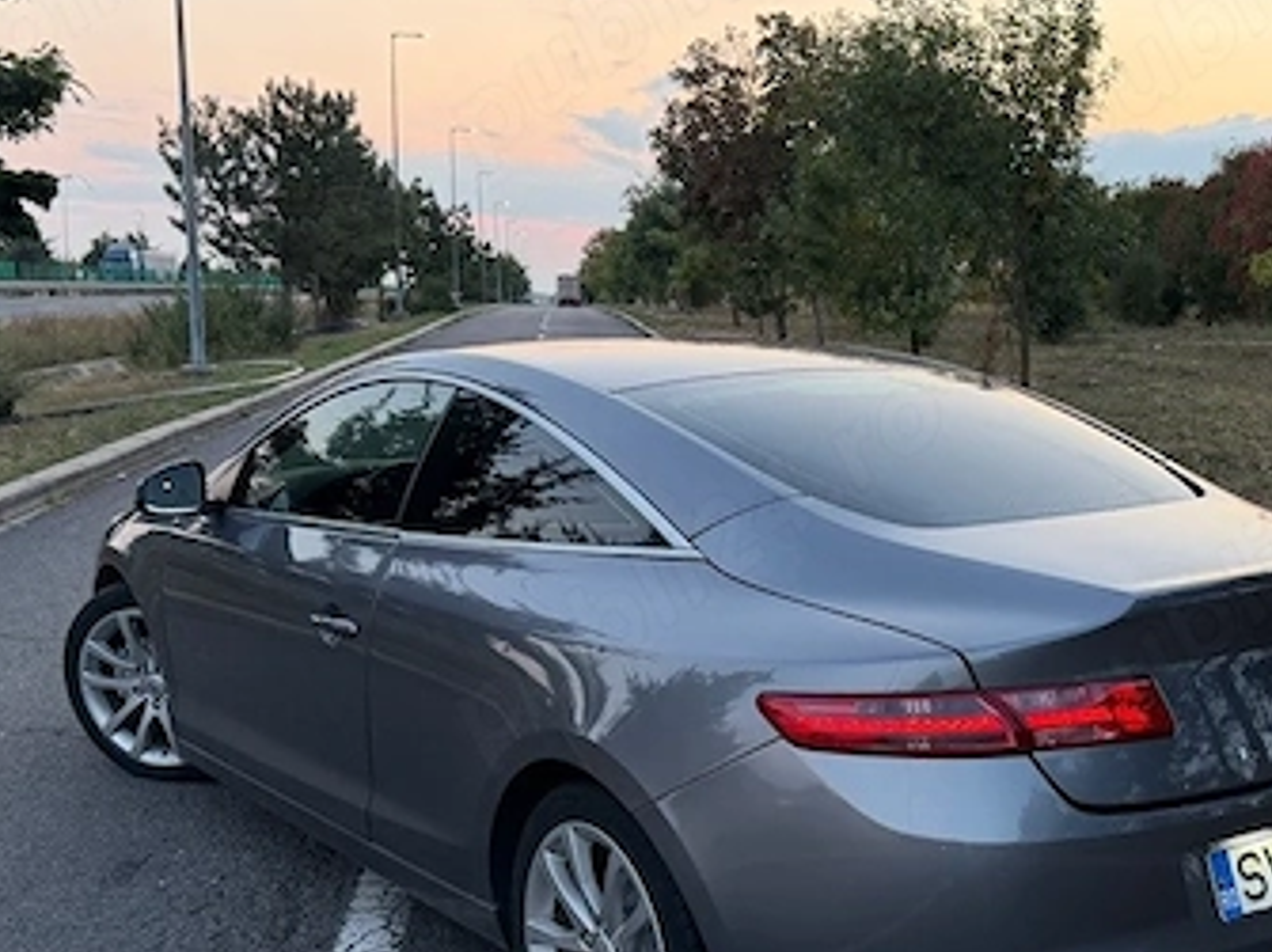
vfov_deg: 33.4
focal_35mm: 43
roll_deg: -2.1
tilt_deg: -9.9
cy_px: 584
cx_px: 847
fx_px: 1580
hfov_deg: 43.3
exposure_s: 1/182
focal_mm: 6.76
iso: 160
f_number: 1.78
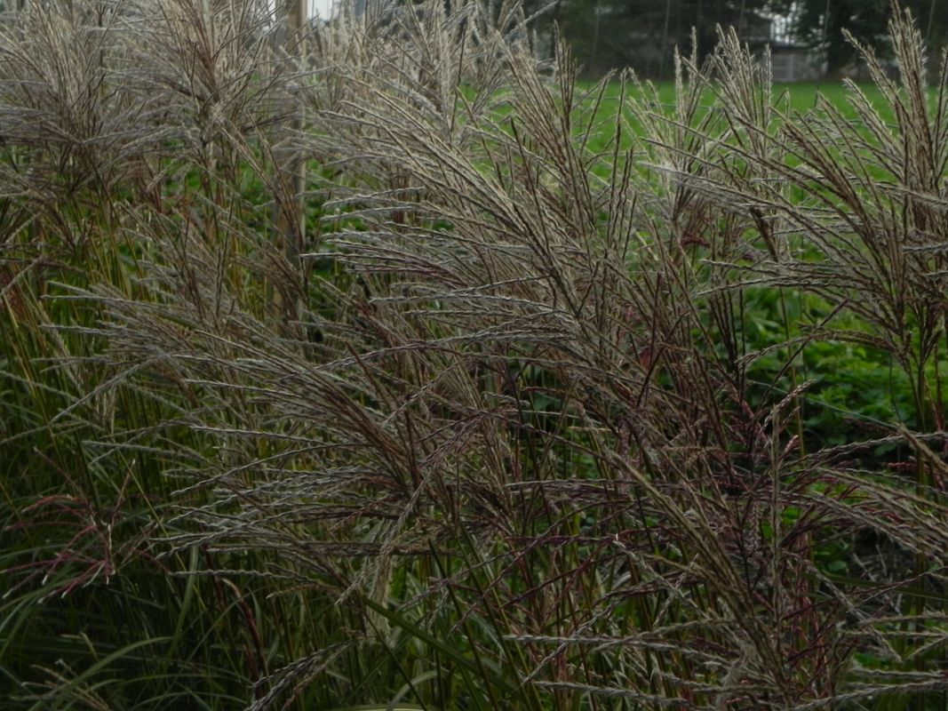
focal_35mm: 66
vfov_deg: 22.2
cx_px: 474
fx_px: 1807
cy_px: 356
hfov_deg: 29.4
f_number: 4
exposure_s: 1/40
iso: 160
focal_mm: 11.8
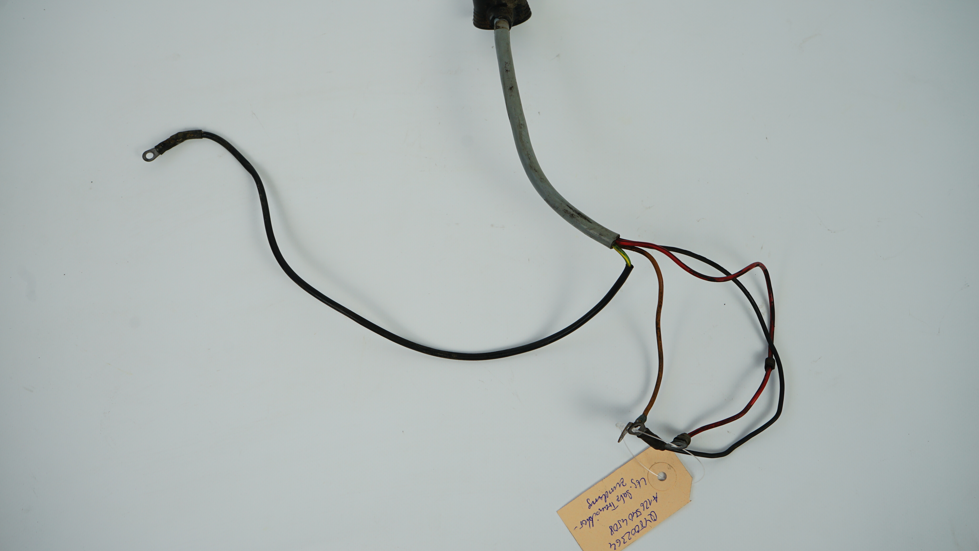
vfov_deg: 26.5
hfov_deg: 45.5
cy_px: 255
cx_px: 498
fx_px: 1168
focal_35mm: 45
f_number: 7.1
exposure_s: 1/200
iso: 200
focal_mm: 42
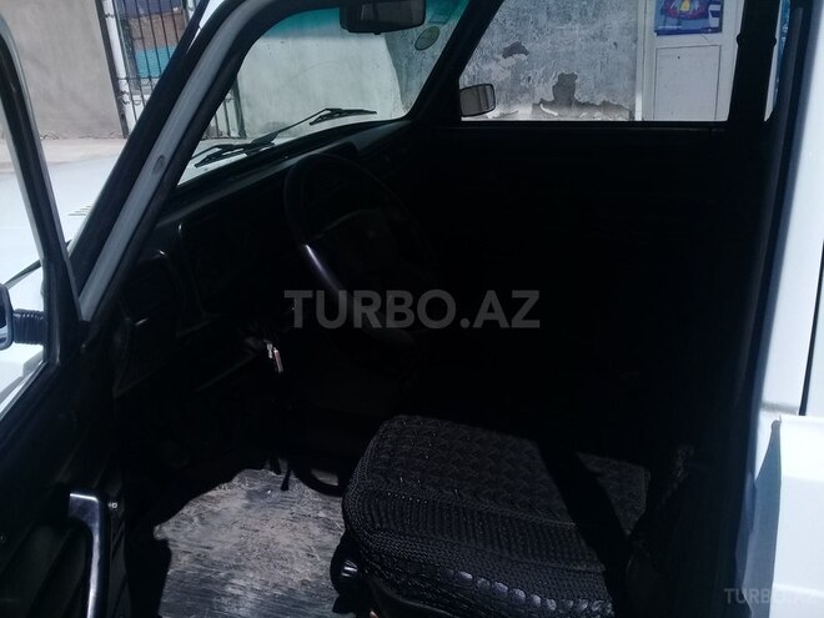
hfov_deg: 58.4
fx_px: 738
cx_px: 412
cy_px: 309
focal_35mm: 31
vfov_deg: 45.4
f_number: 2.2
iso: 64
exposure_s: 1/2688
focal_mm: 3.3
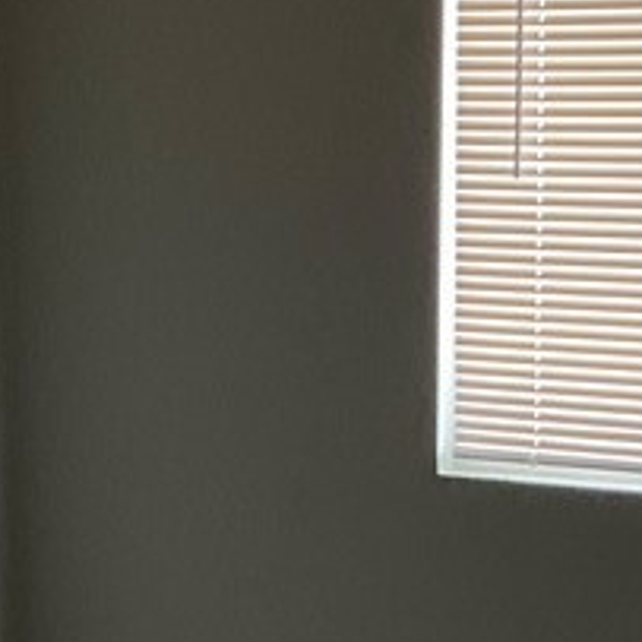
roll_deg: -0.1
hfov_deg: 13.5
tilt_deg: -14.7
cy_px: 813
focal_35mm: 129
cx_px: 335
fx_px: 2707
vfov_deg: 13.1
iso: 50
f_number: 1.8
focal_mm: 3
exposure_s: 1/60
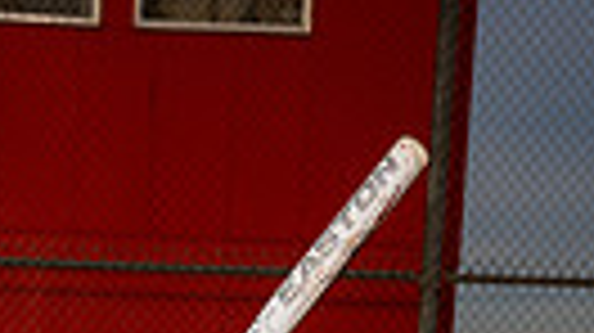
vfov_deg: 8.5
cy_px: 918
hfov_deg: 17.1
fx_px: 1967
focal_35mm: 125
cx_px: 140
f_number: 4
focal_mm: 35
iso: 200
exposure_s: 1/1600
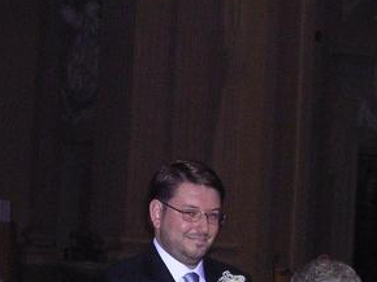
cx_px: 108
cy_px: 248
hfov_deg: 18.6
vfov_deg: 14.0
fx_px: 1143
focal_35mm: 105
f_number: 2.8
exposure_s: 1/60.1
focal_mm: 5.8
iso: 400
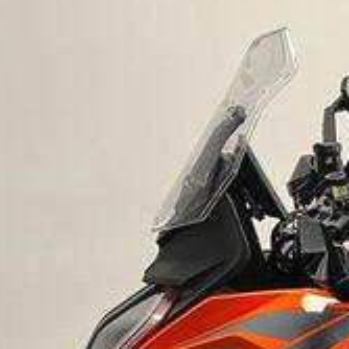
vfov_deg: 19.0
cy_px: 372
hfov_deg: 17.7
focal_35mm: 88
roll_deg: +1.9
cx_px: 525
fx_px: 1004
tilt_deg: -8.9
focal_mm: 5.1
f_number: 1.6
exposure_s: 1/50
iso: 80
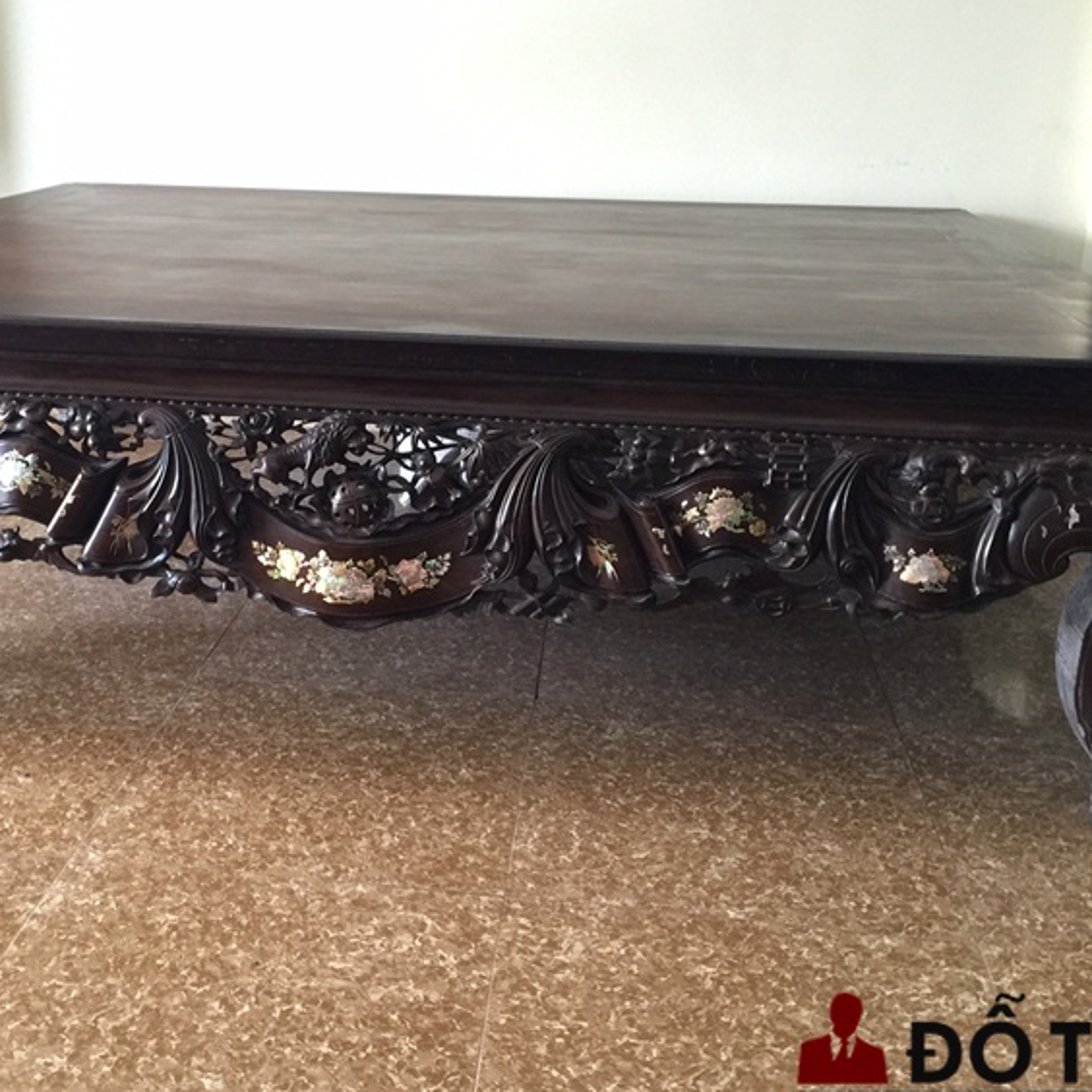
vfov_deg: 41.8
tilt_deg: -19.1
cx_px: 422
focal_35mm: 40
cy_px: 513
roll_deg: -3.0
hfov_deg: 41.6
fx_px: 1428
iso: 125
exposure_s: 1/8
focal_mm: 4.15
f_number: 2.2
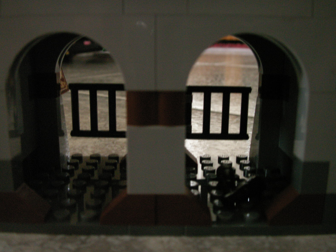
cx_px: 172
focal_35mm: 38
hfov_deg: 49.0
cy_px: 123
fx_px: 369
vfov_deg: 37.7
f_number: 3.5
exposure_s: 1
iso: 160
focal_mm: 7.7
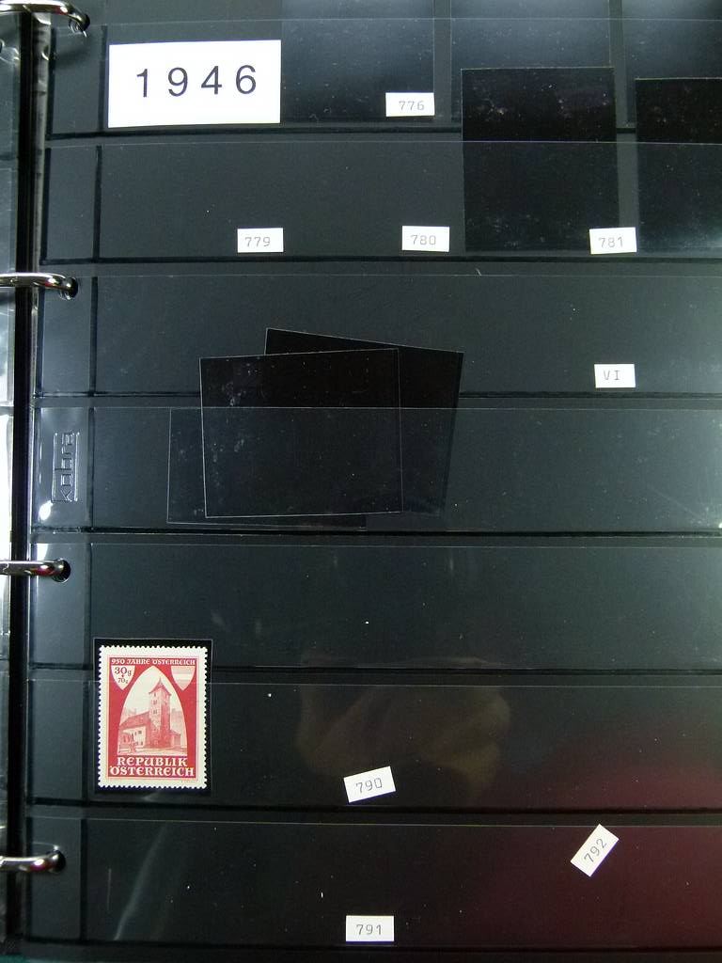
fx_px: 1140
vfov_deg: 45.8
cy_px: 482
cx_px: 361
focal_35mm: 41
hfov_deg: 35.1
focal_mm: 7.4
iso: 250
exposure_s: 1/125
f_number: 3.2
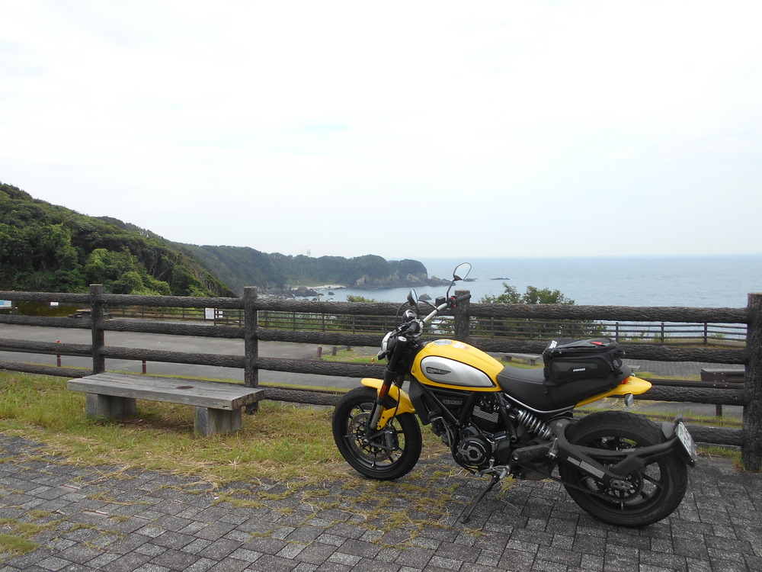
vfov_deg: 53.1
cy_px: 286
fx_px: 572
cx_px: 381
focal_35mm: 26
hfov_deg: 67.3
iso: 80
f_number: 3.2
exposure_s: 1/640
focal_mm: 4.6
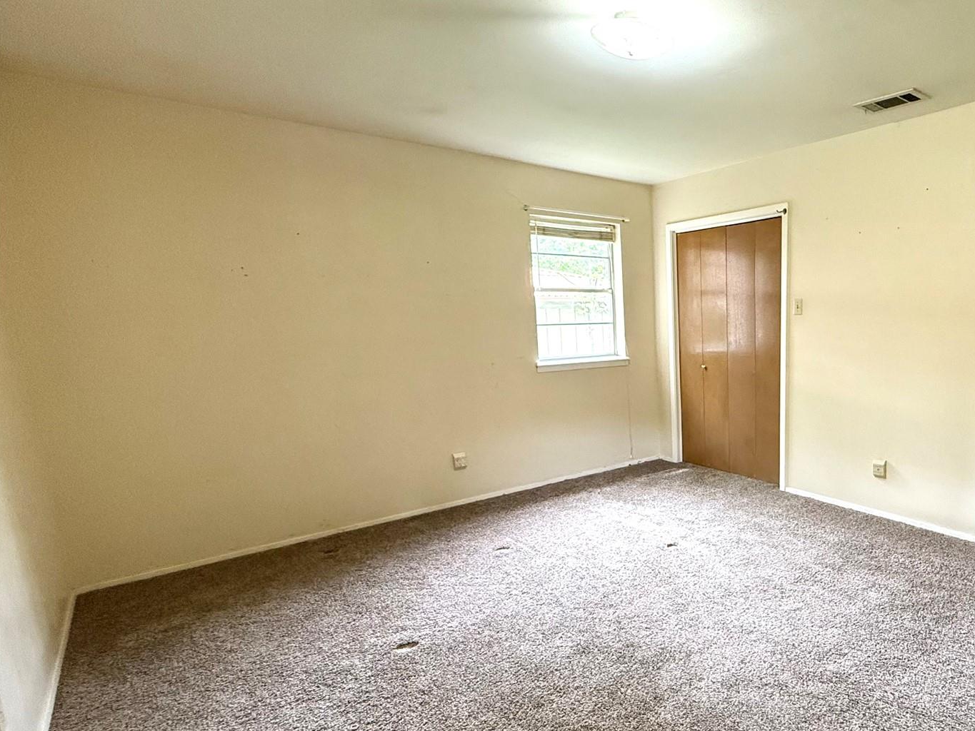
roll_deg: +0.3
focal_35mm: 21
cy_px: 423
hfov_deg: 73.5
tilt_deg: -10.9
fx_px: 592
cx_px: 729
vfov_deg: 63.1
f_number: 2.2
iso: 400
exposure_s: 1/120
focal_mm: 2.22
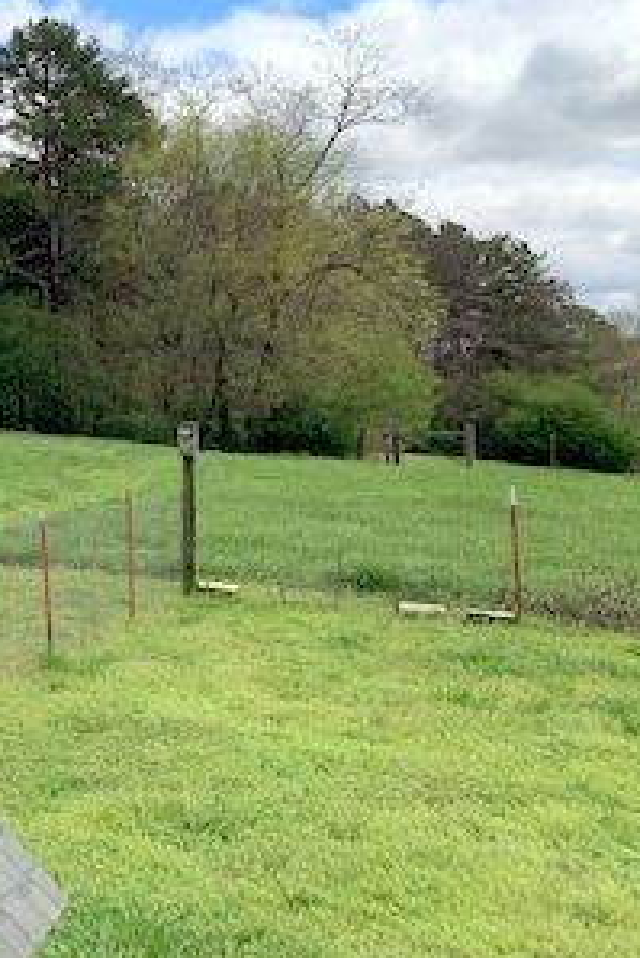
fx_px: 1545
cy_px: 203
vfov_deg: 33.5
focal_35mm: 58
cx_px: -363
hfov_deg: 19.8
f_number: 1.8
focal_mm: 4.25
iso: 25
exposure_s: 1/3401
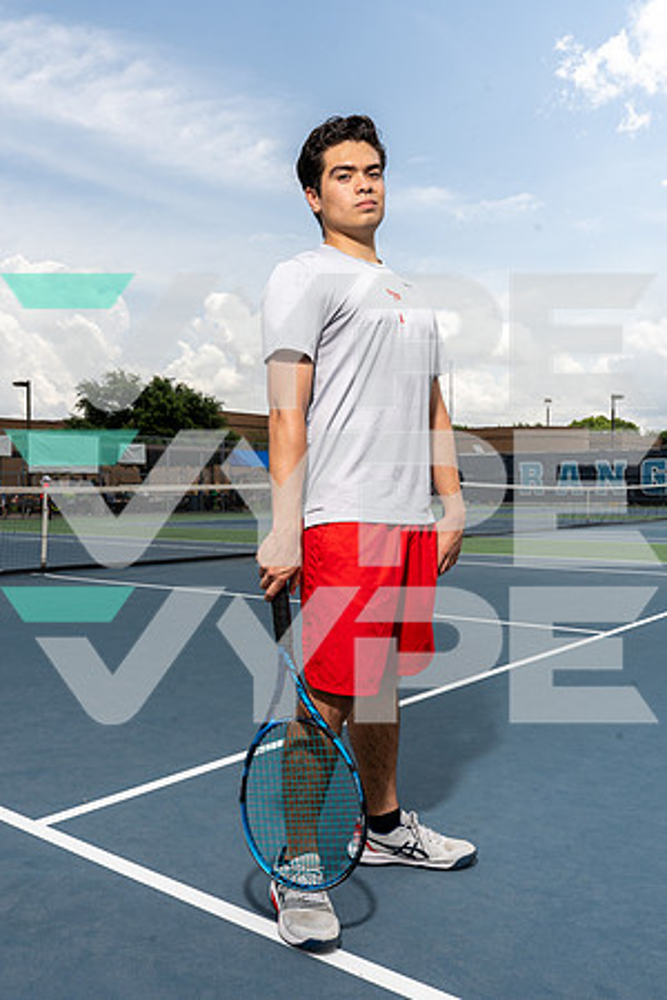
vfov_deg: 58.7
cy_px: 500
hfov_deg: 41.1
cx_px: 334
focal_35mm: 32
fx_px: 889
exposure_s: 1/250
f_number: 11
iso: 100
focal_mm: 32
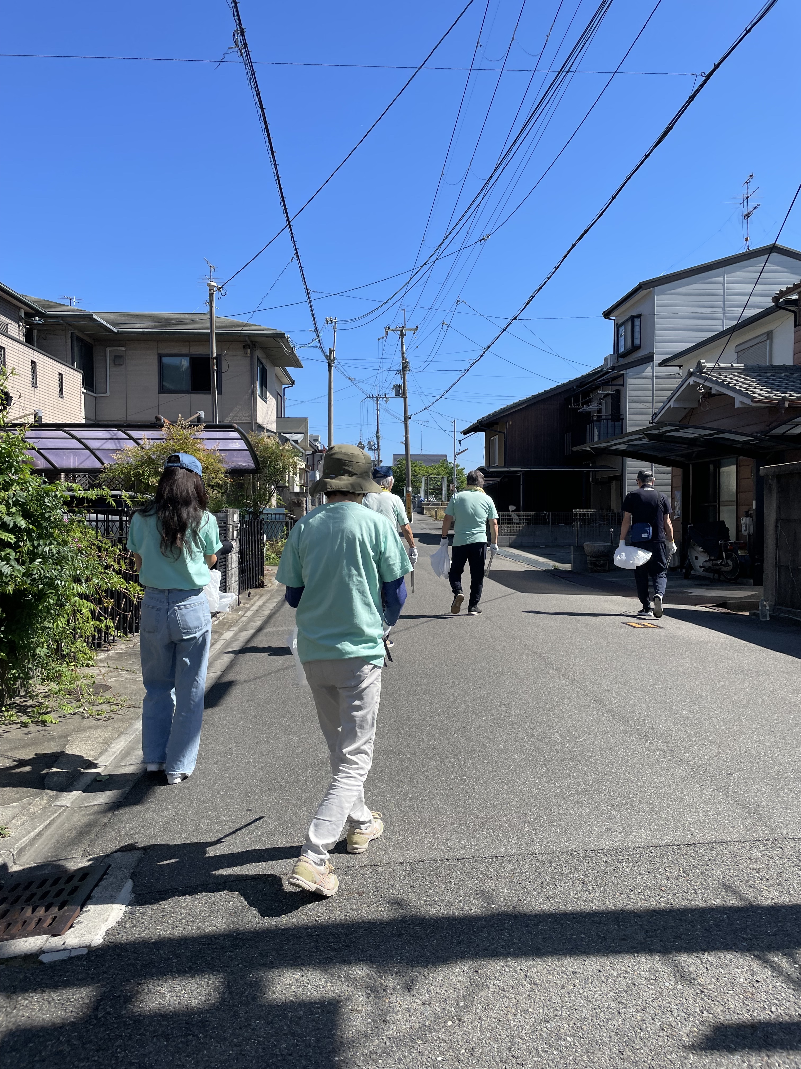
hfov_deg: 53.1
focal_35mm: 26
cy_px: 534
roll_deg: -1.4
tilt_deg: +0.4
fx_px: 802
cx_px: 400
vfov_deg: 67.3
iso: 32
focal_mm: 4.2
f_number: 1.6
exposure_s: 1/2817
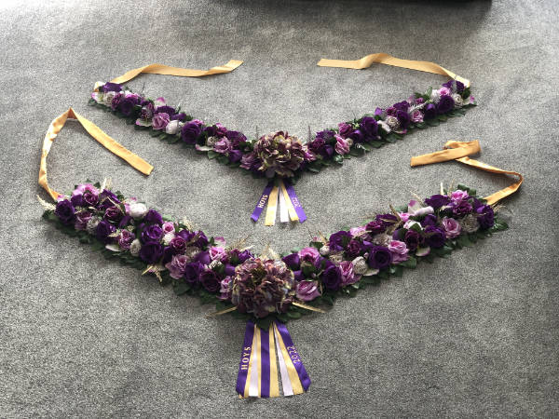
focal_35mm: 52
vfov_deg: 28.0
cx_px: 280
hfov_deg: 36.8
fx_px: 840
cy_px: 210
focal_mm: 6
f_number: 2.4
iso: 40
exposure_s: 1/50
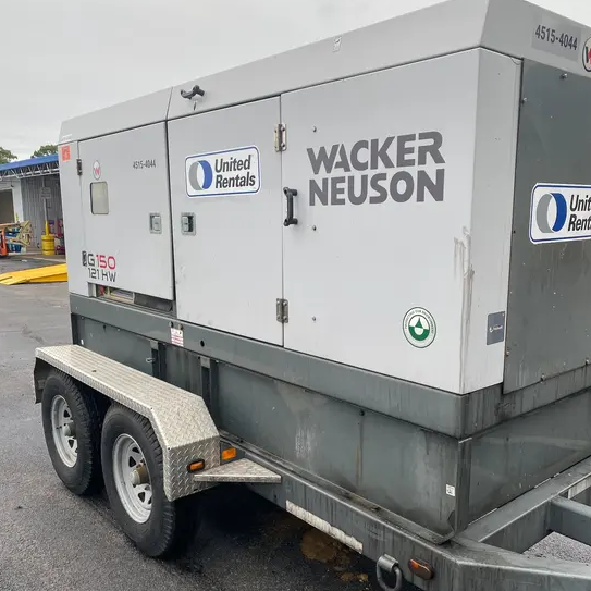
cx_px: 293
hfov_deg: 52.5
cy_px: 331
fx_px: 599
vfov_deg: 52.4
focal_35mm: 31
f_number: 1.8
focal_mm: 4.25
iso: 32
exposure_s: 1/298
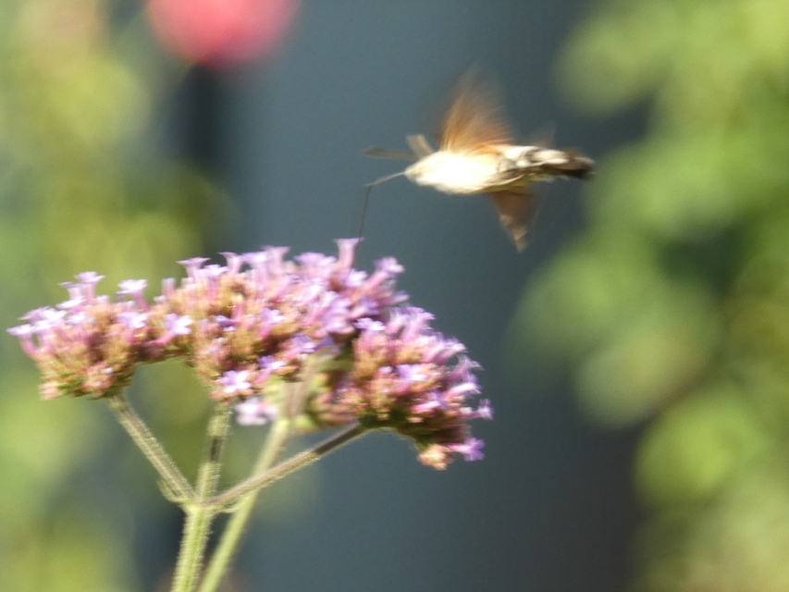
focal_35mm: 531
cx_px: 394
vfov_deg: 2.8
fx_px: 12105
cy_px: 296
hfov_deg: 3.7
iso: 200
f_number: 5.6
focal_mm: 95.2
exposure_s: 1/100
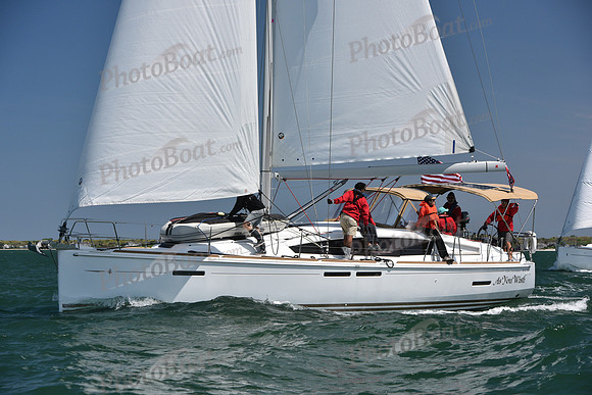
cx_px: 296
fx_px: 1645
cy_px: 198
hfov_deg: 20.4
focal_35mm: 100
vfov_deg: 13.7
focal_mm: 100
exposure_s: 1/800
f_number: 7.1
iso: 320
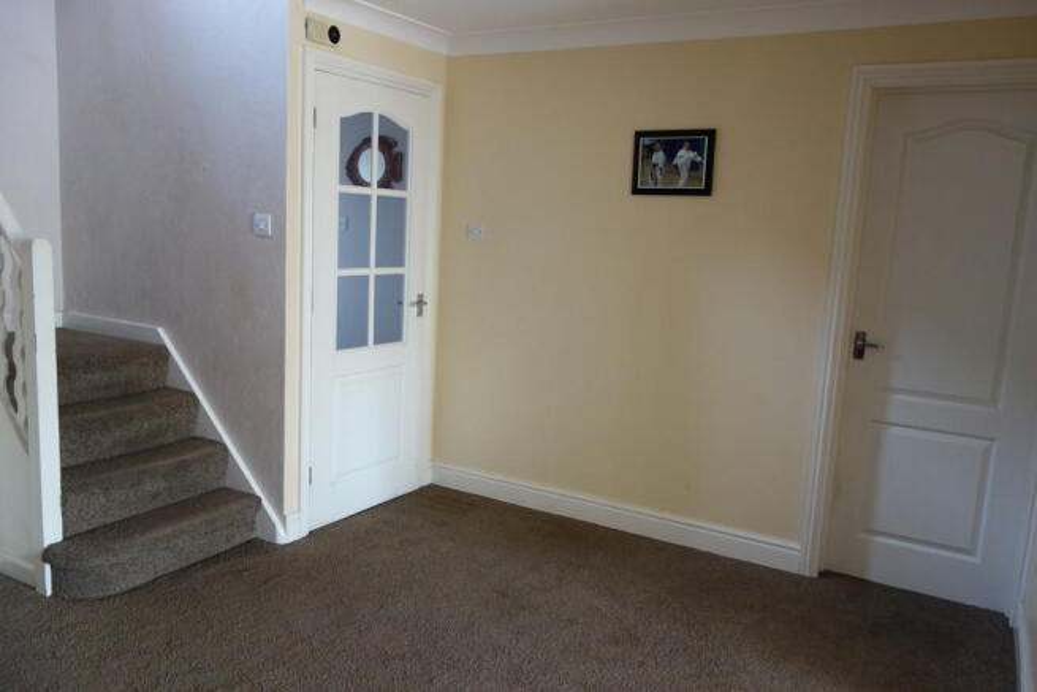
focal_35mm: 28
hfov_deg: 65.5
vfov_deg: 46.4
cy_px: 346
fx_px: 807
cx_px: 518
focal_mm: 10.4
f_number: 1.8
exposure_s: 1/30
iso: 320
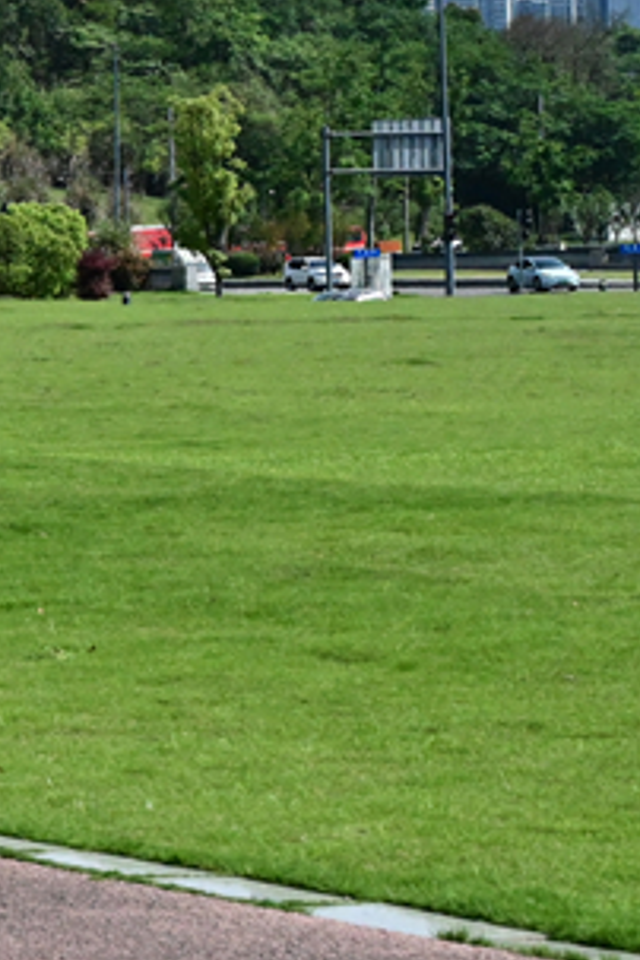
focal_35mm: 194
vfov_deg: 10.6
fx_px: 5173
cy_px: 491
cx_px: -1232
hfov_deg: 6.5
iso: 2500
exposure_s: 1/5000
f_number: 8
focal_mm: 49
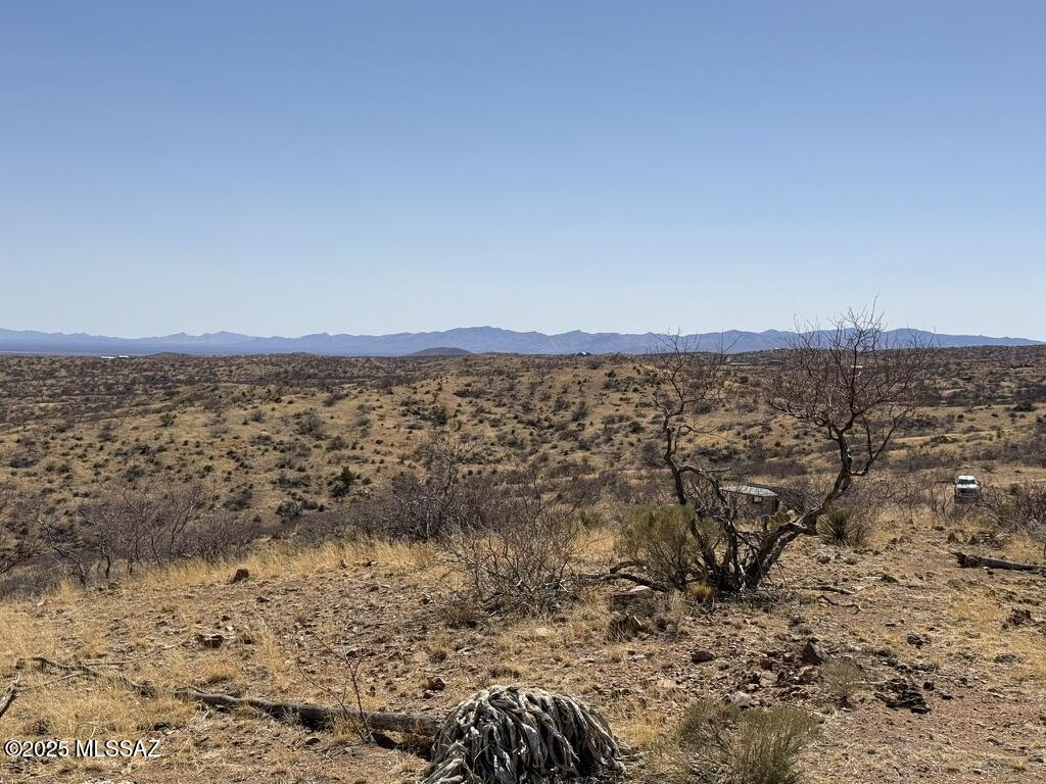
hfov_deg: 39.7
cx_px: 523
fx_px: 1450
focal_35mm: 48
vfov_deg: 30.3
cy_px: 392
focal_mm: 6.76
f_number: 1.78
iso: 64
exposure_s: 1/8772
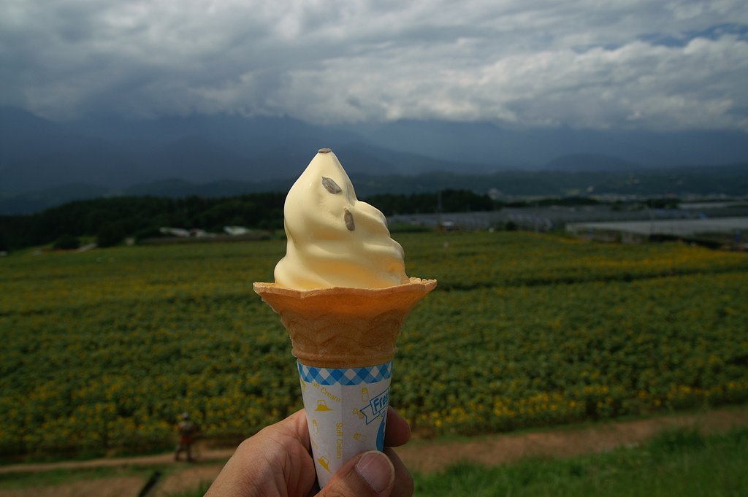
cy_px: 248
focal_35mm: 30
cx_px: 374
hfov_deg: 62.0
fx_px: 623
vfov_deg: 43.5
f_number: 9
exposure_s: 1/250
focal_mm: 20
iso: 100
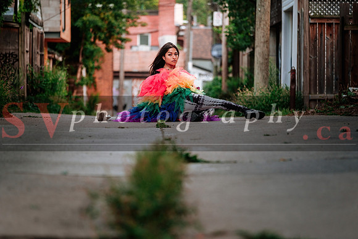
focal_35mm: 210
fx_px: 2091
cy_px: 120
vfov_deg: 6.5
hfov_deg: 9.8
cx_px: 179
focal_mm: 134.4
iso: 500
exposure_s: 1/640
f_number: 2.8
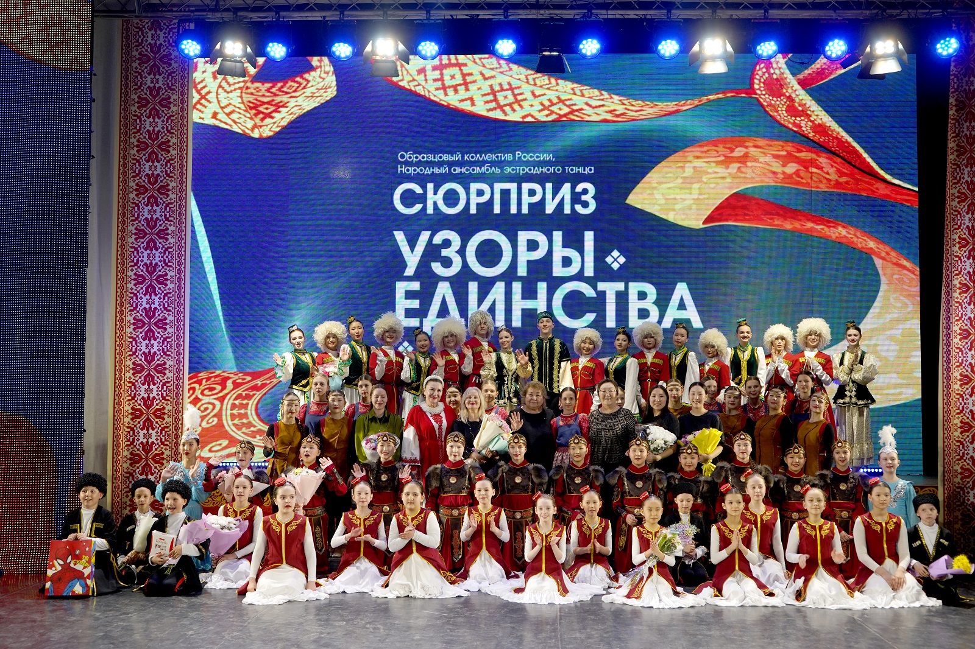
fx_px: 1083
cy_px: 324
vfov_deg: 33.4
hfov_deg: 48.5
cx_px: 488
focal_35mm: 40
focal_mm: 40
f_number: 4
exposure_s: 1/200
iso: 400
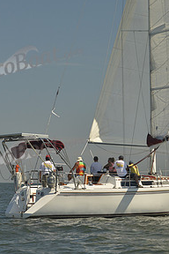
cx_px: 129
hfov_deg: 9.7
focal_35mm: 141
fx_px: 993
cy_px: 6
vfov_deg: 14.3
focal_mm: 70
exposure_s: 1/800
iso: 200
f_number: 6.3
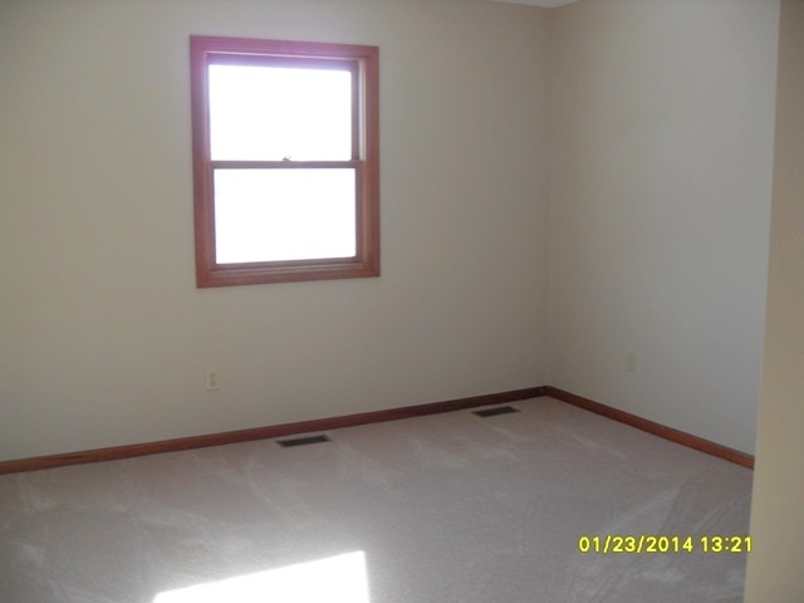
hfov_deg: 54.0
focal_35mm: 34
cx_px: 402
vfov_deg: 41.8
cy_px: 302
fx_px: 790
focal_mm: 6.3
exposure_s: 1/90
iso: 80
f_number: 2.8
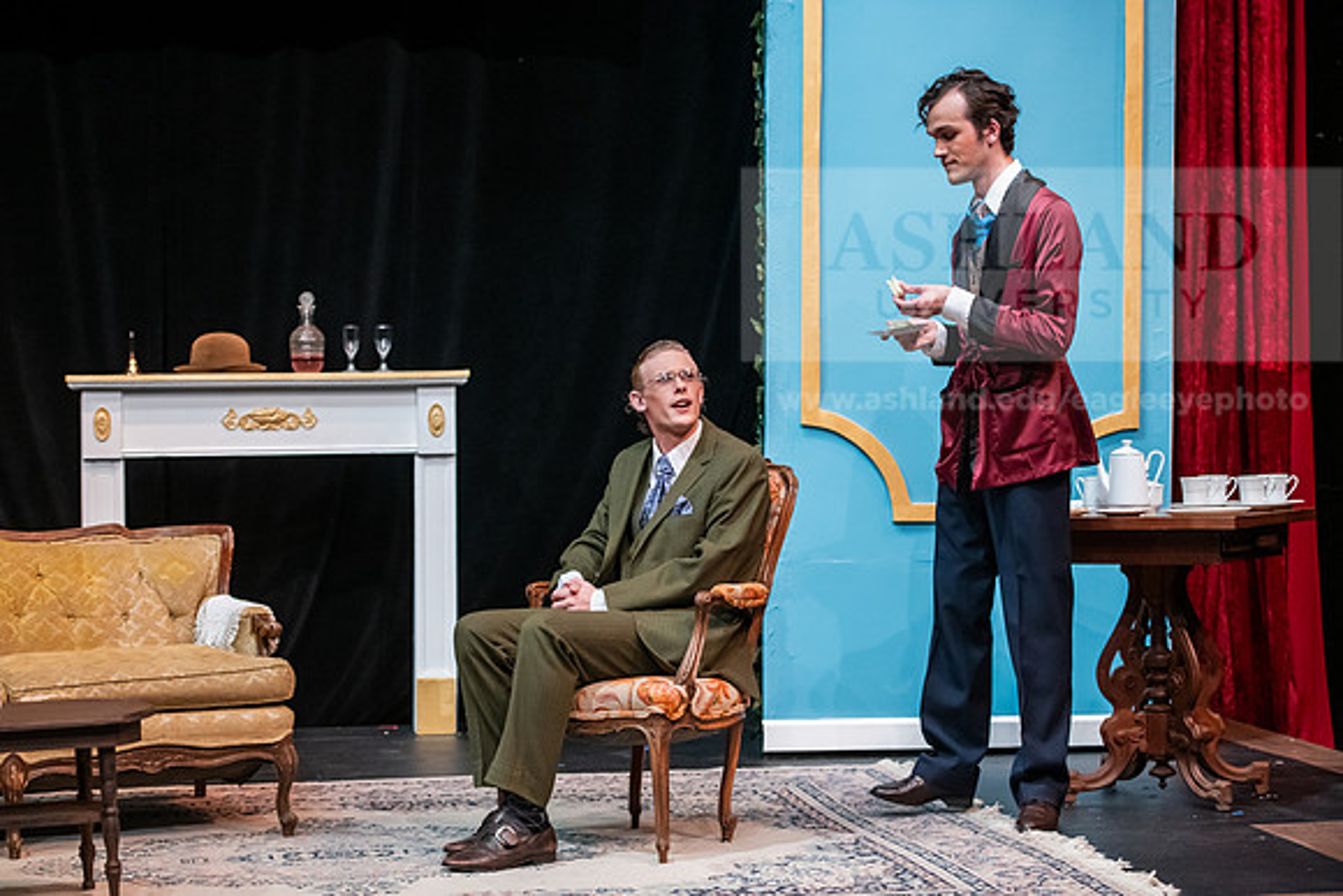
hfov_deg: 25.4
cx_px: 672
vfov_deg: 17.1
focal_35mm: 80
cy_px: 448
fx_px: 2985
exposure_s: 1/200
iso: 3200
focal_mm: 80
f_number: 3.2
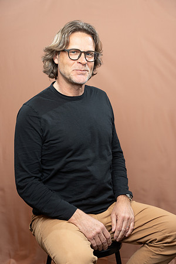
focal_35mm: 61
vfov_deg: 32.9
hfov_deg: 22.3
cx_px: 88
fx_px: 447
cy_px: 132
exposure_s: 1/160
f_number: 4
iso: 320
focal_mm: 61
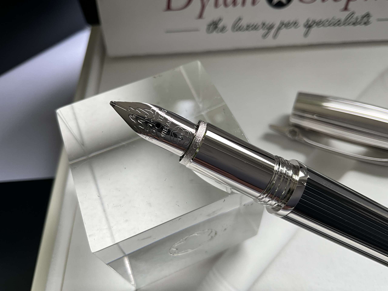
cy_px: 146
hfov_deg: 61.7
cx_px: 194
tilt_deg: -58.2
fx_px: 325
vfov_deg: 48.2
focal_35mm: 29
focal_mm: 3
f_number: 1.8
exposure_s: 1/106
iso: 16
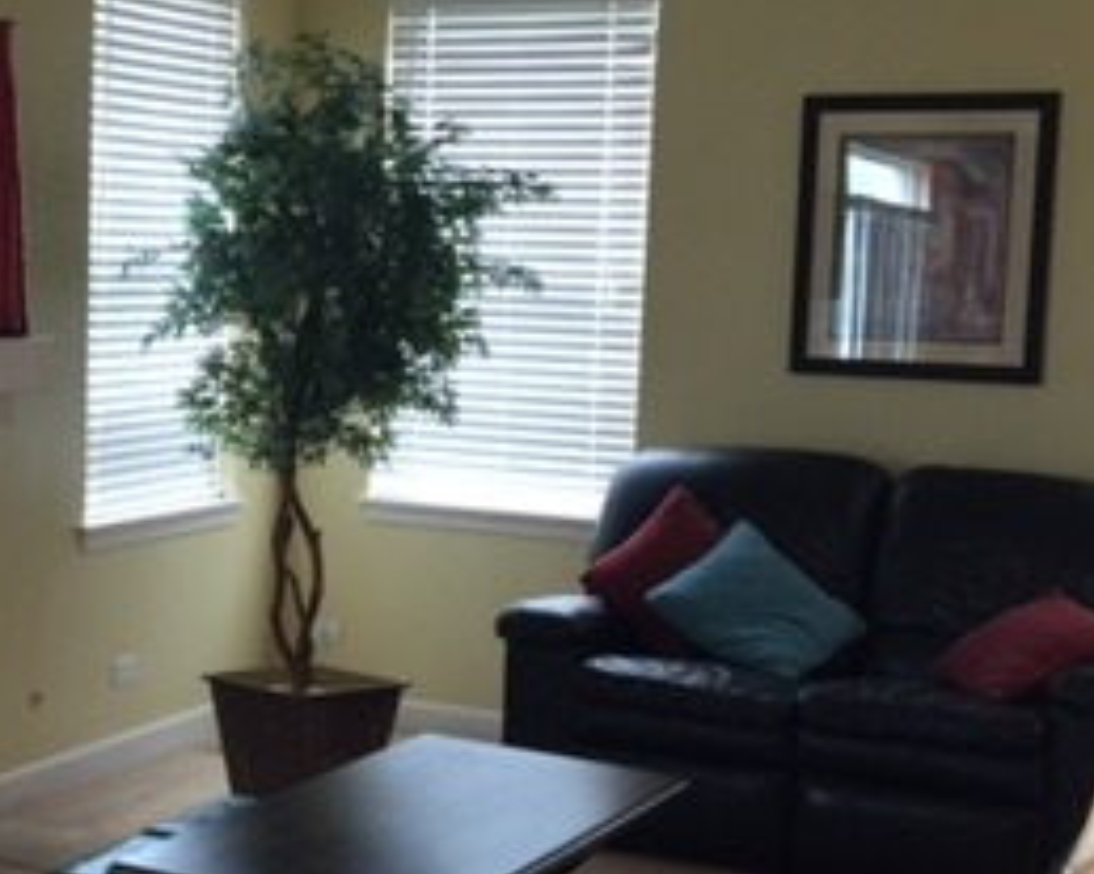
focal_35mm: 70
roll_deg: -1.9
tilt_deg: -5.0
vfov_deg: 21.8
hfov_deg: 26.7
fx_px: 2266
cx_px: 224
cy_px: 469
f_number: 2.2
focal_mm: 4.15
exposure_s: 1/15
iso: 32
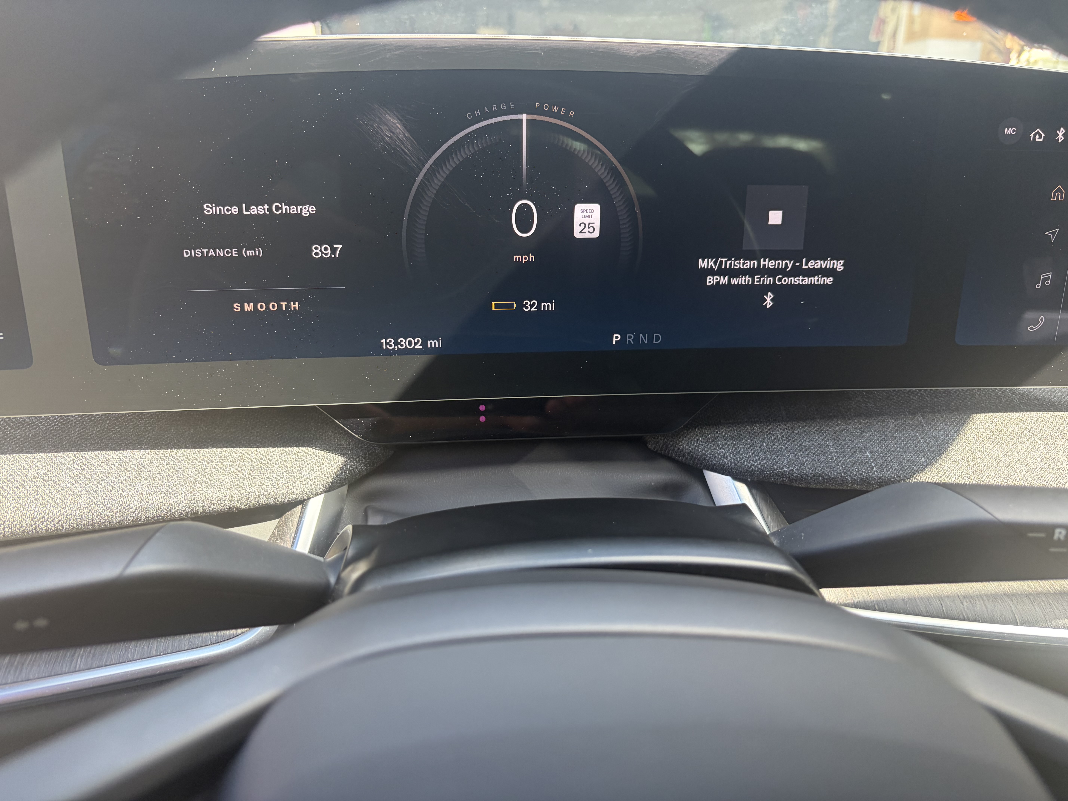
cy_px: 400
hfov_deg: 67.3
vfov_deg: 53.1
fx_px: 802
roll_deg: -0.1
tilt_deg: -17.4
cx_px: 534
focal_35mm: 26
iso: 100
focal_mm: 5.96
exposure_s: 1/164
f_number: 1.6
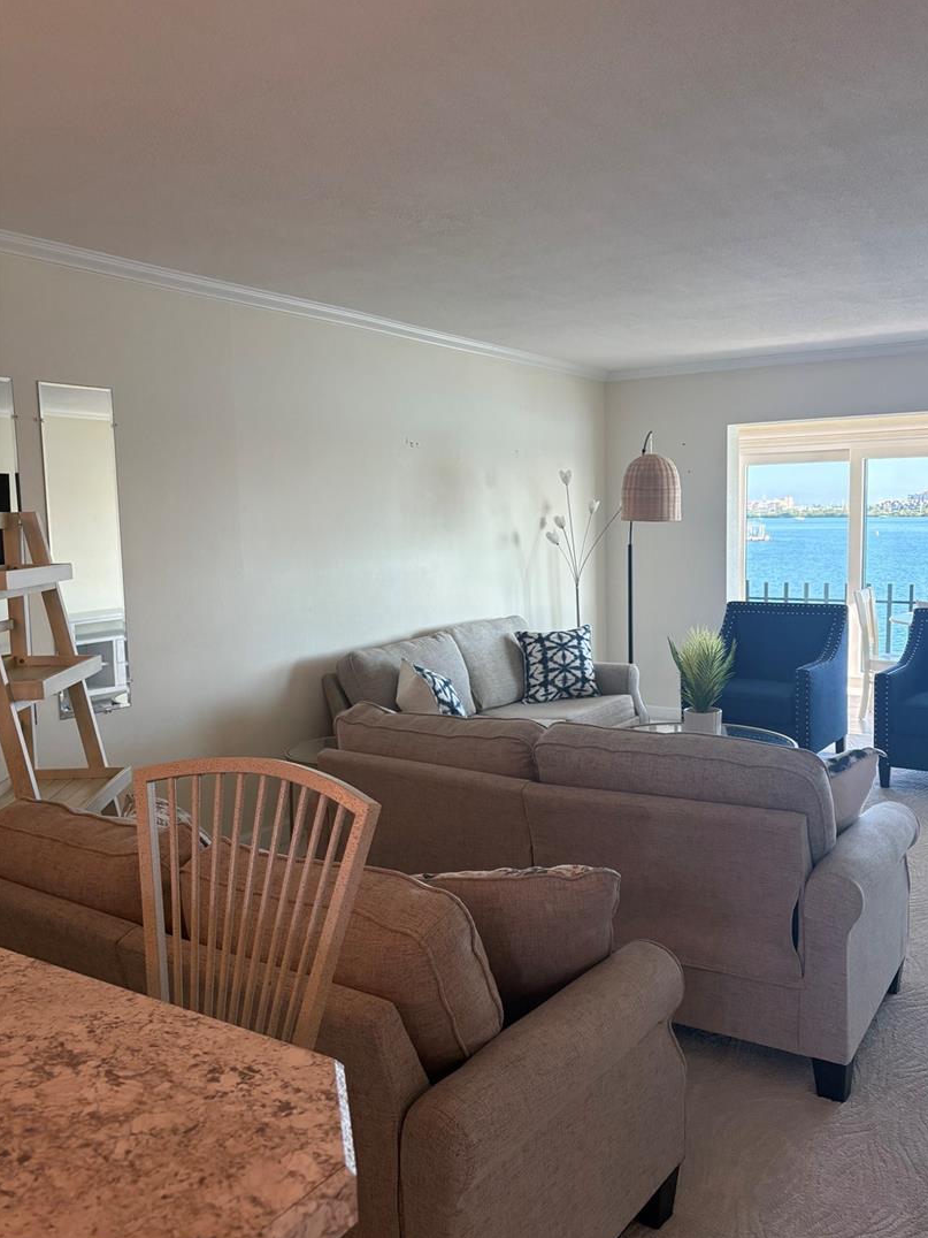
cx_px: 513
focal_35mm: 29
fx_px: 1037
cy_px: 614
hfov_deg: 48.1
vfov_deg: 61.7
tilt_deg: -3.9
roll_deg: +1.0
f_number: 1.6
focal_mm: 5.96
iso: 125
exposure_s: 1/148
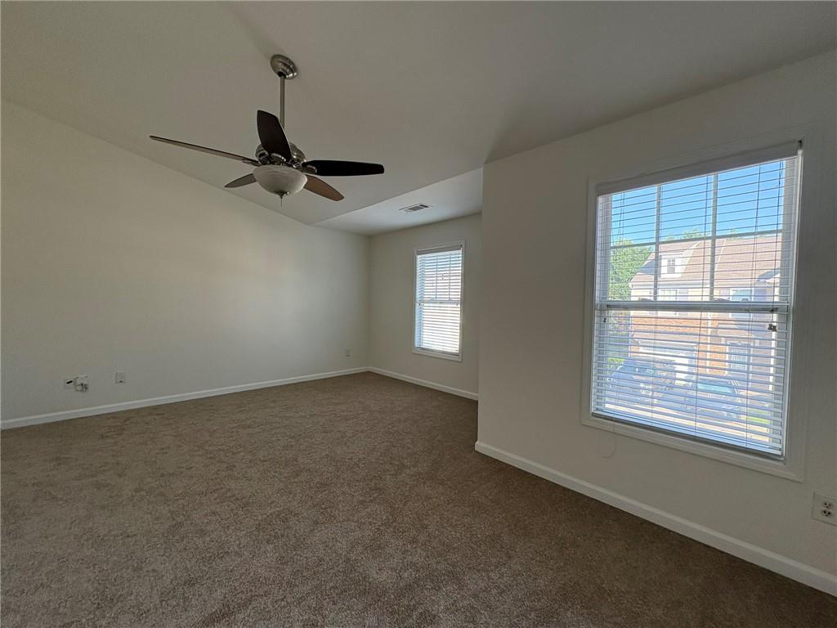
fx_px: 339
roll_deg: -1.0
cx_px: 418
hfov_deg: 102.1
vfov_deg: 85.7
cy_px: 314
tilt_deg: -2.5
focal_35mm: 14
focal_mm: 2.22
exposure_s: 1/99
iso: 200
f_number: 2.2
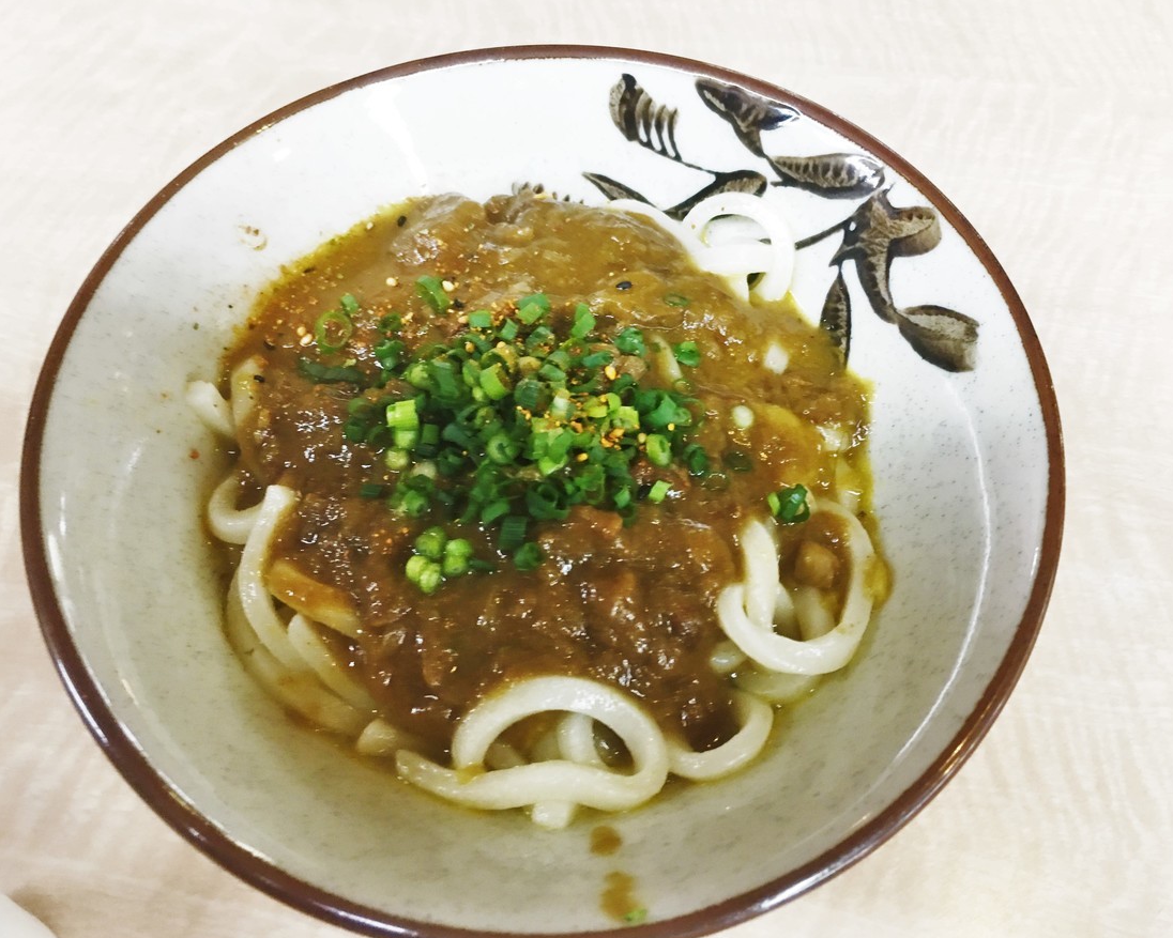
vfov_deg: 47.1
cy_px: 470
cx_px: 554
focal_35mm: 31
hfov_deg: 57.1
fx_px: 1076
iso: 50
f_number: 2.2
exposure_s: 1/15
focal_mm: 4.15
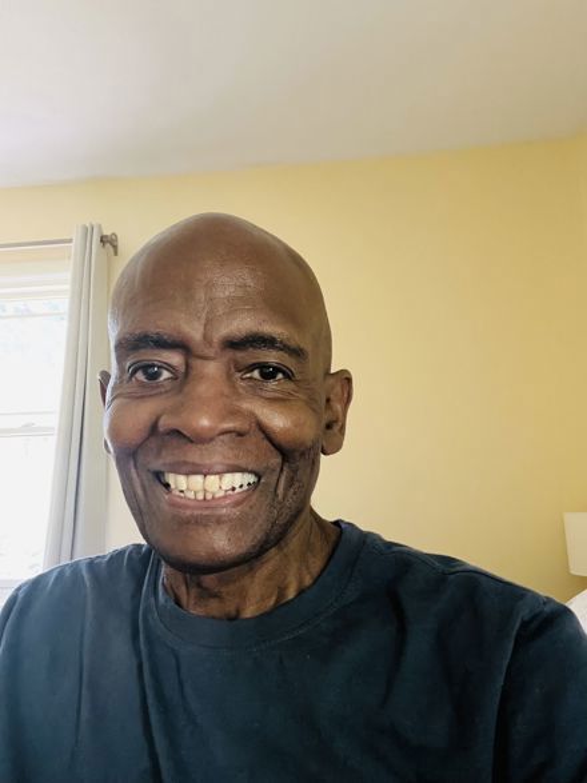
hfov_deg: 46.8
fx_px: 679
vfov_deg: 60.0
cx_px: 294
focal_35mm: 30
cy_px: 392
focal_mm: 2.71
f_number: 2.2
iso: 800
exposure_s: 1/17
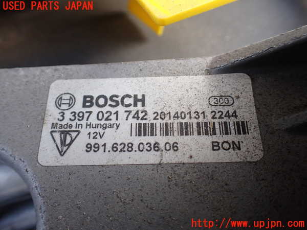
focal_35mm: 30
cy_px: 115
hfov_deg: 60.0
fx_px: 266
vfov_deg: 46.8
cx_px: 154
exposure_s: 1/125
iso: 250
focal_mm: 5.4
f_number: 2.3
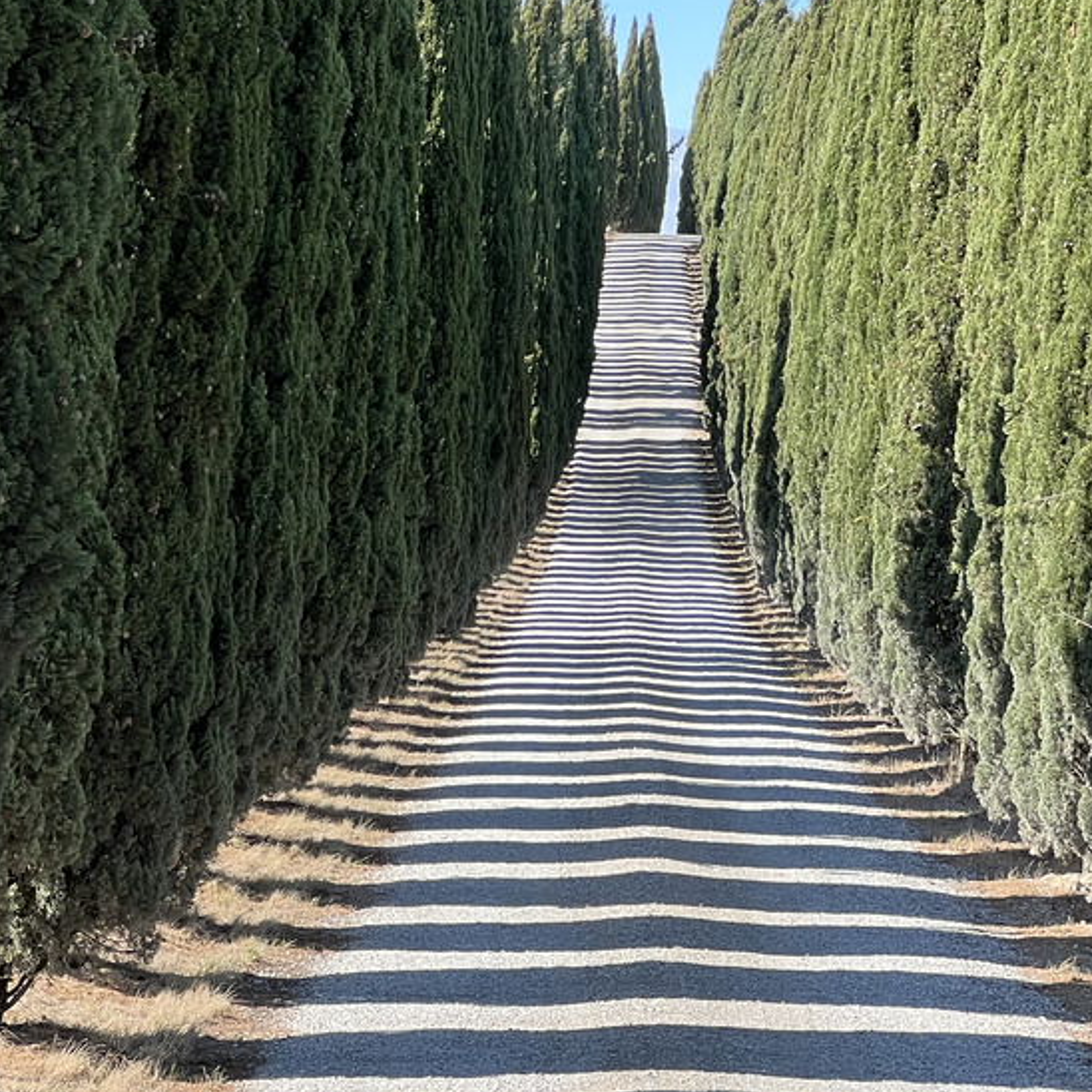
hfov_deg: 11.7
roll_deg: -2.3
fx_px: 5318
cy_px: 297
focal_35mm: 149
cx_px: 634
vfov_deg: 11.7
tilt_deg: +2.9
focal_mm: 9
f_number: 2.8
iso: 32
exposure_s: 1/267
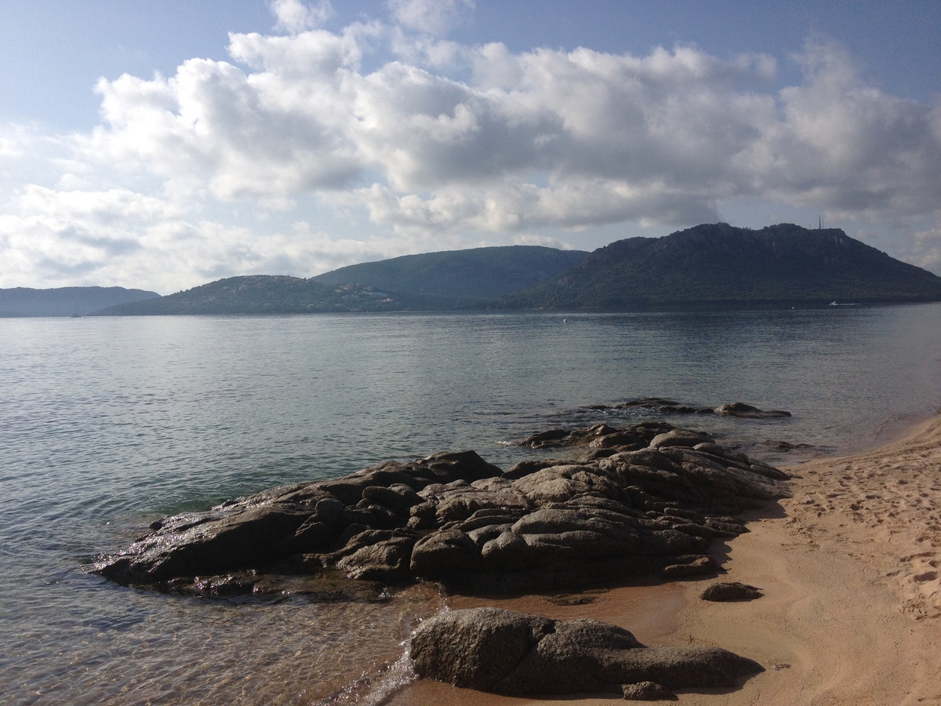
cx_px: 470
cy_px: 353
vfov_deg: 40.7
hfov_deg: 52.6
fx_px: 951
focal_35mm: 35
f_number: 2.4
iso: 64
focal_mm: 4.28
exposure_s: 1/3953
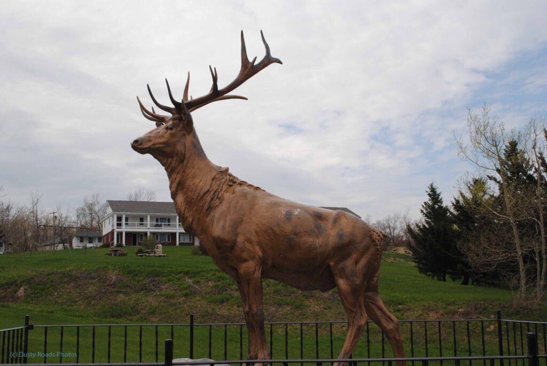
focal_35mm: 45
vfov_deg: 29.9
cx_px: 274
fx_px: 684
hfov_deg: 43.6
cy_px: 183
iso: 200
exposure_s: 1/200
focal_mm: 30
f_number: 13
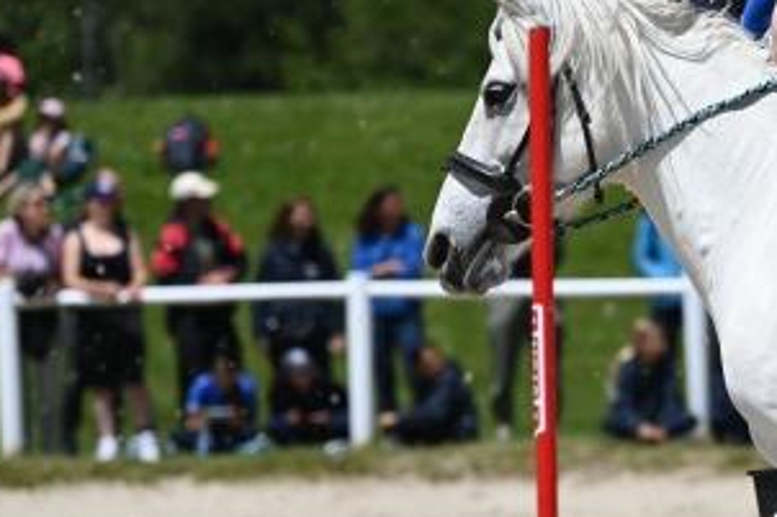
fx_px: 9728
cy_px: 332
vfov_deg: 3.0
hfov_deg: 4.6
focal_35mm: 451
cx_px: 991
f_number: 5.6
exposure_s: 1/1250
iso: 125
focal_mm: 170
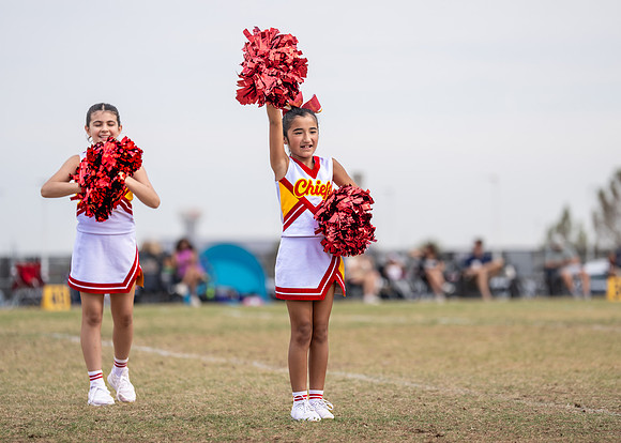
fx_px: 3319
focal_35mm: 188
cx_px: 333
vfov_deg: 7.6
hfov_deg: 10.7
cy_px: 227
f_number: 2.8
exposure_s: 1/1600
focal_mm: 162
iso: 160
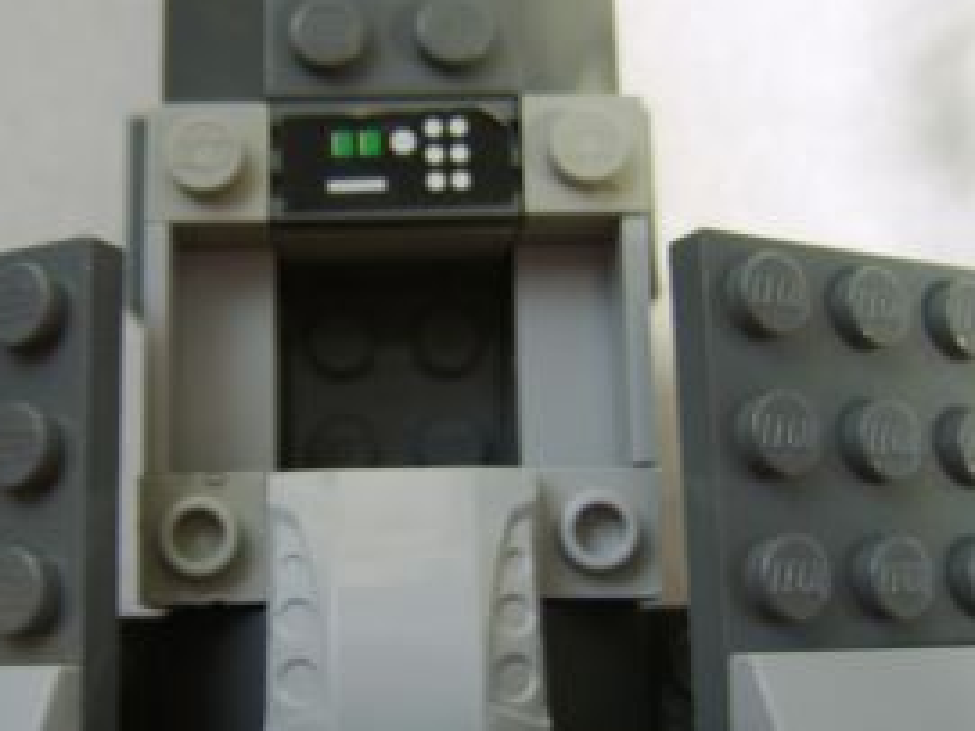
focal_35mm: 44
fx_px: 1239
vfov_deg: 32.8
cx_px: 403
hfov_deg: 42.8
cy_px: 385
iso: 71
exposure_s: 1/2
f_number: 2.7
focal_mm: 8.13
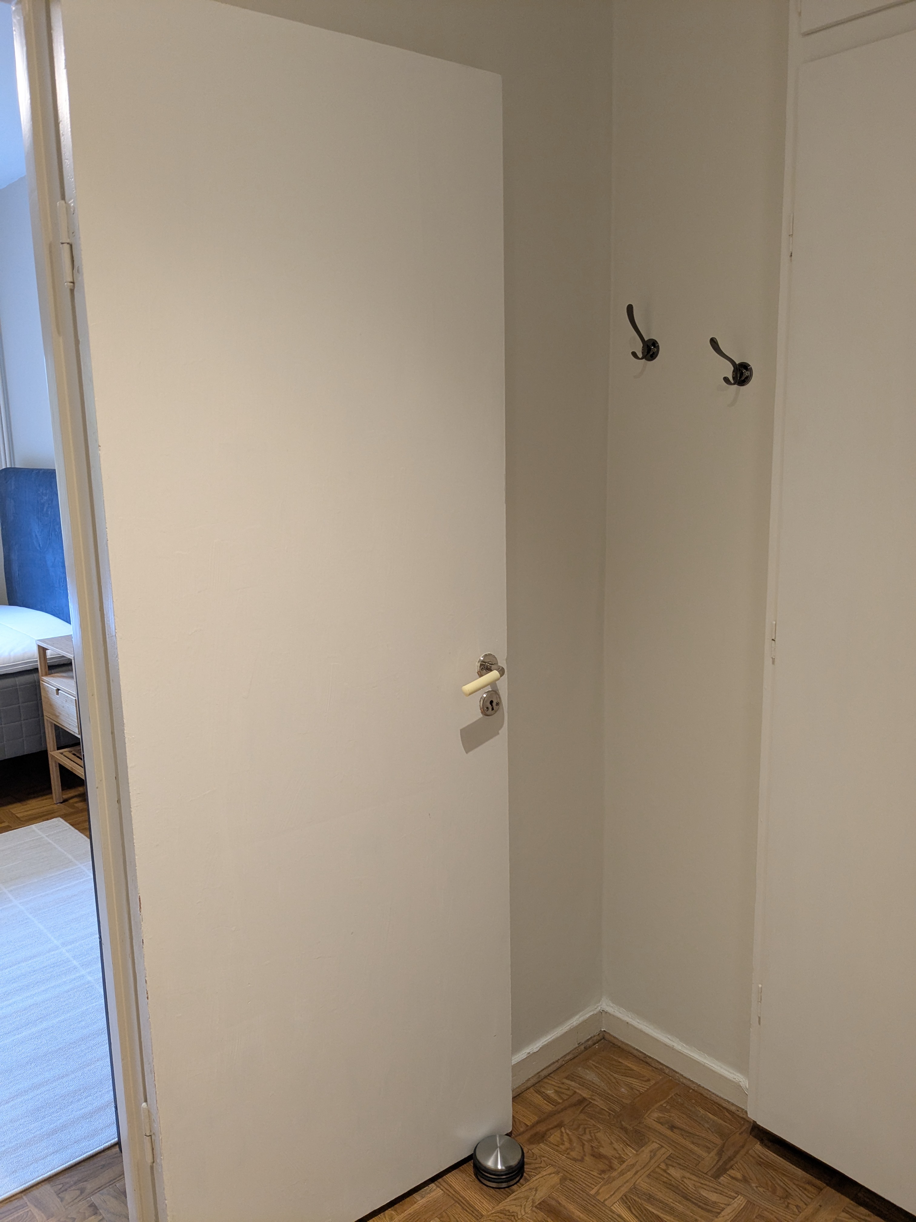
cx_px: 458
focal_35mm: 27
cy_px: 611
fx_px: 953
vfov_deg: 65.3
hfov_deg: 51.4
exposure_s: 1/25
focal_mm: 4.38
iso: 172
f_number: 1.73
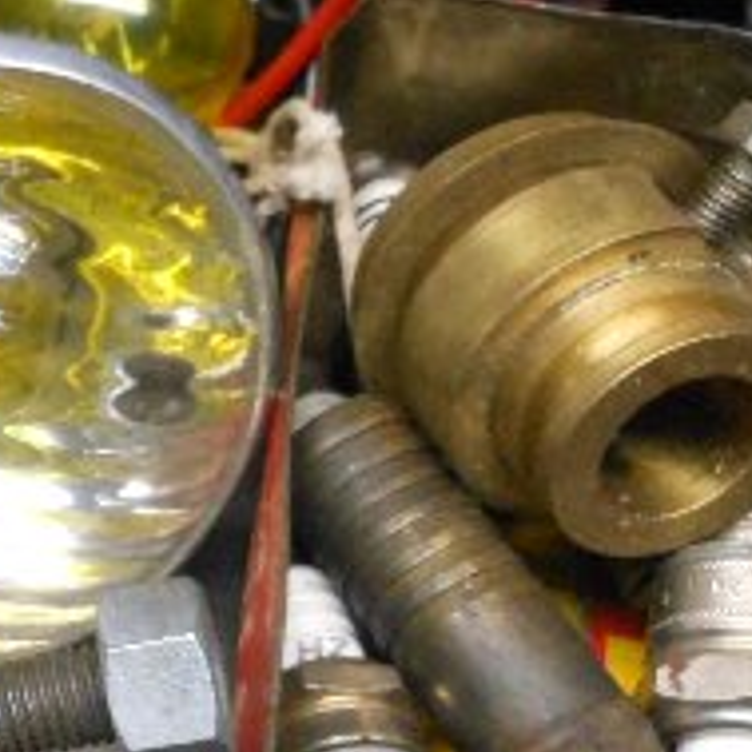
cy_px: 613
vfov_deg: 16.4
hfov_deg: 14.9
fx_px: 2581
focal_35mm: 105
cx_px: -505
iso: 400
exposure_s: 1/50
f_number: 3.7
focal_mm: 5
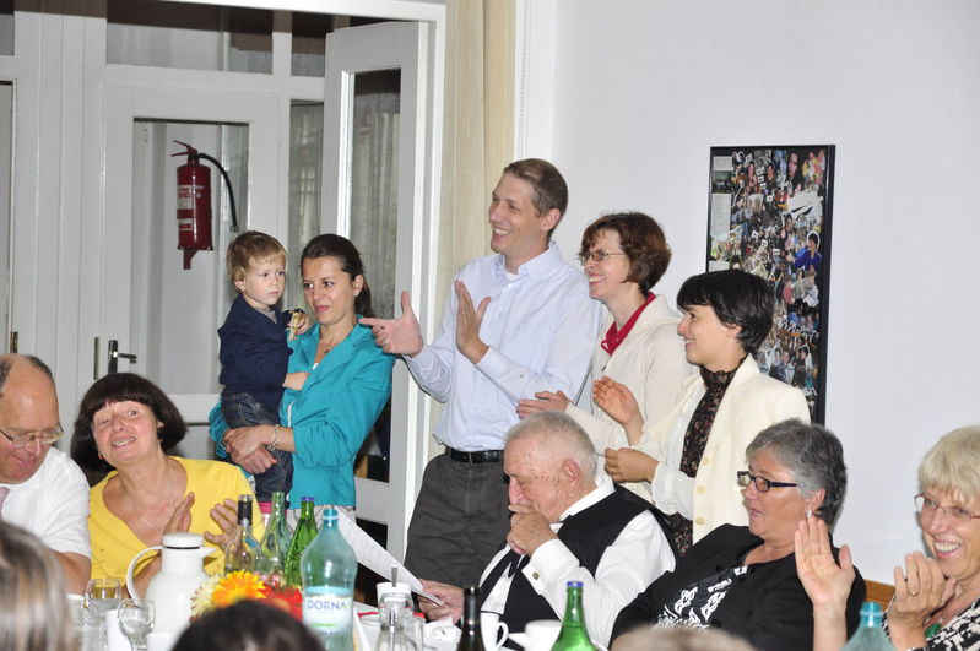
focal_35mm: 105
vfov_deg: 13.0
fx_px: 2855
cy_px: 326
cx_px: 490
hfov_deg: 19.5
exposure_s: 1/200
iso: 320
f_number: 5
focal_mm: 70
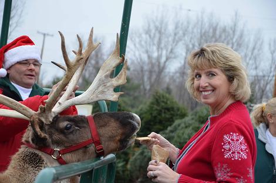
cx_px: 138
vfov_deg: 11.4
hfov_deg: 17.1
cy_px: 92
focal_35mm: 120
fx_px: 918
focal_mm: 80
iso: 800
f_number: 5.3
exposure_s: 1/250
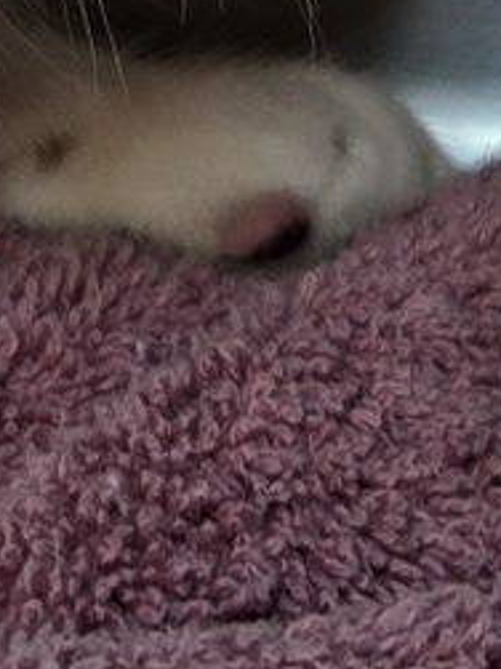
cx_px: -530
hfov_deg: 10.7
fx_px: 2414
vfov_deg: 13.9
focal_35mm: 125
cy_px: -560
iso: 40
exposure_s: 1/54.1
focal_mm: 5.4
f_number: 1.8
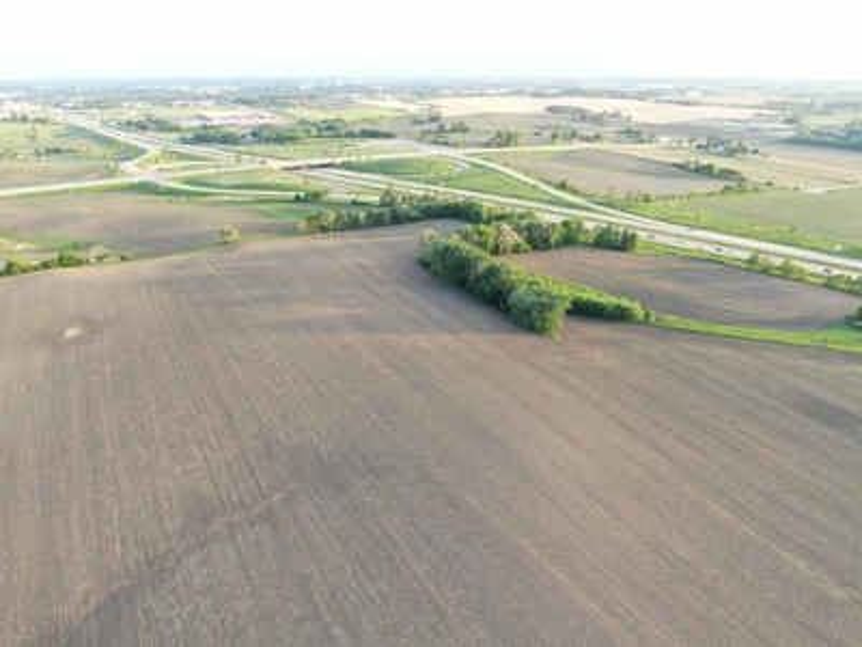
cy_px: 324
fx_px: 598
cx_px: 431
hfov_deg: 71.6
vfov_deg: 56.8
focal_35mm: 24
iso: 110
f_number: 2.8
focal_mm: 4.39
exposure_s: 1/80
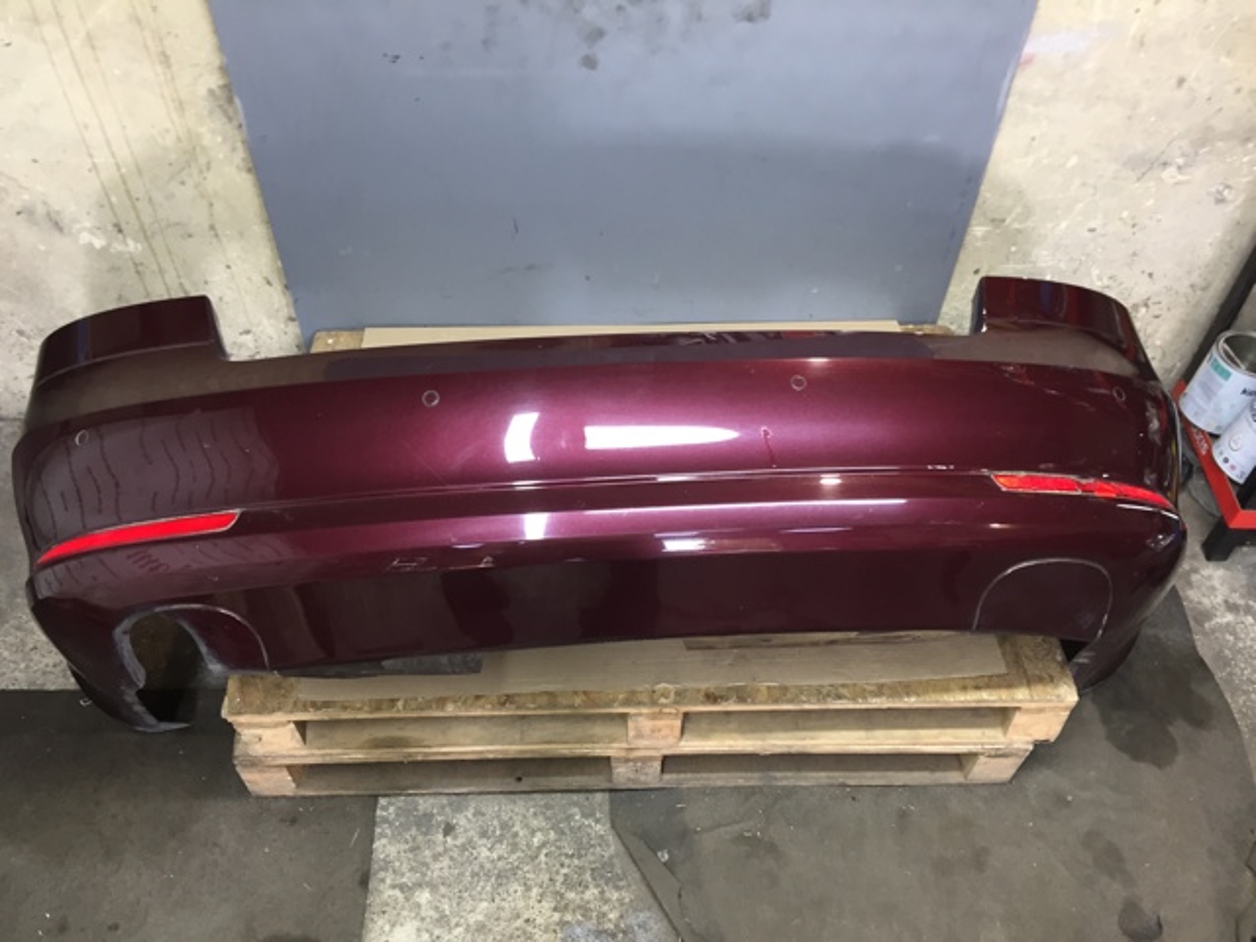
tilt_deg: -46.9
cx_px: 628
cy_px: 471
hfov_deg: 61.7
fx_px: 1052
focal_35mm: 29
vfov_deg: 48.2
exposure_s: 1/33
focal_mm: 4.15
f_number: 2.2
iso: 100
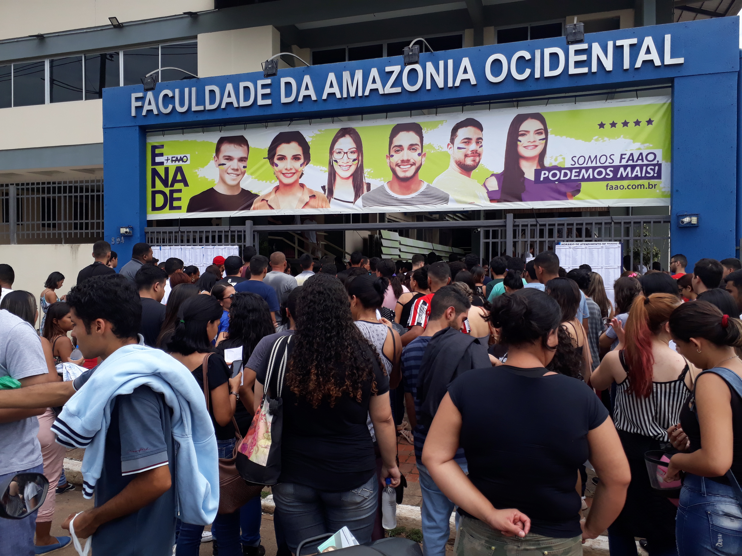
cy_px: 278
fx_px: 579
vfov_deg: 51.4
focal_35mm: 27
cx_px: 371
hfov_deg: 65.3
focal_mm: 3.6
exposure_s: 1/1021
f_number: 1.9
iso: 40
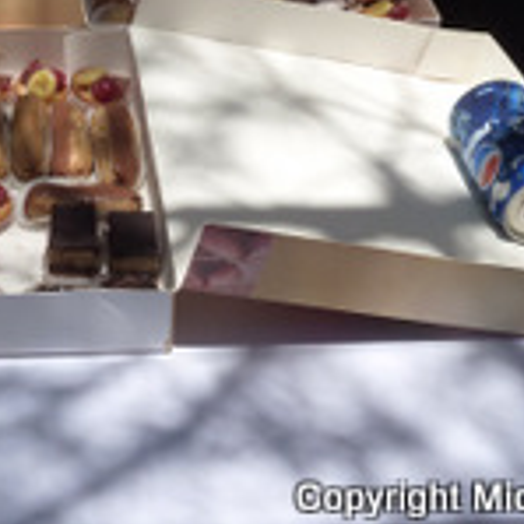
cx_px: 91
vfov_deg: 24.2
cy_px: 39
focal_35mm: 69
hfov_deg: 24.5
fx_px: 1182
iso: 125
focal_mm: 4.7
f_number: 5.6
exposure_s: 1/640
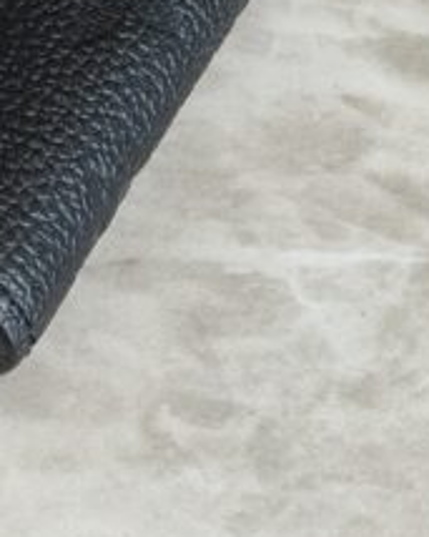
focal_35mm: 175
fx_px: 2779
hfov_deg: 8.7
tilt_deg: -53.1
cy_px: -113
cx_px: -110
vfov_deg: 10.8
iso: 64
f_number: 1.78
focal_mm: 6.76
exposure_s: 1/60
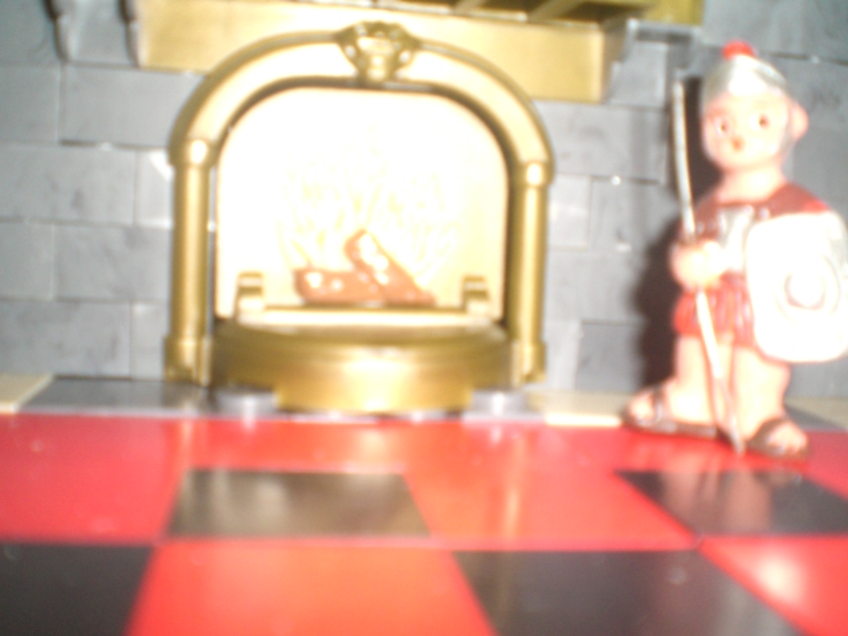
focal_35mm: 38
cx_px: 424
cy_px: 318
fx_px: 931
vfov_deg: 37.7
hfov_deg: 49.0
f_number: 3.1
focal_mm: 6.3
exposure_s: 1/60
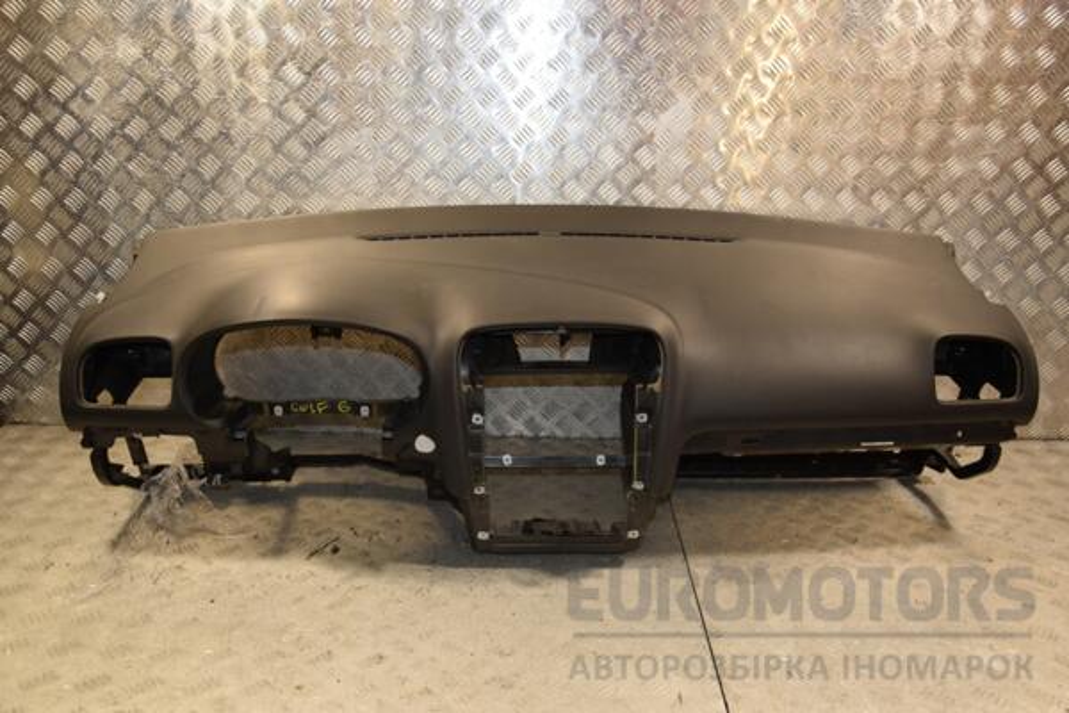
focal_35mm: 32
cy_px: 356
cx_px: 534
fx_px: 935
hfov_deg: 59.5
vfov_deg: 41.7
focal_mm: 21
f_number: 5
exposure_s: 1/160
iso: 800
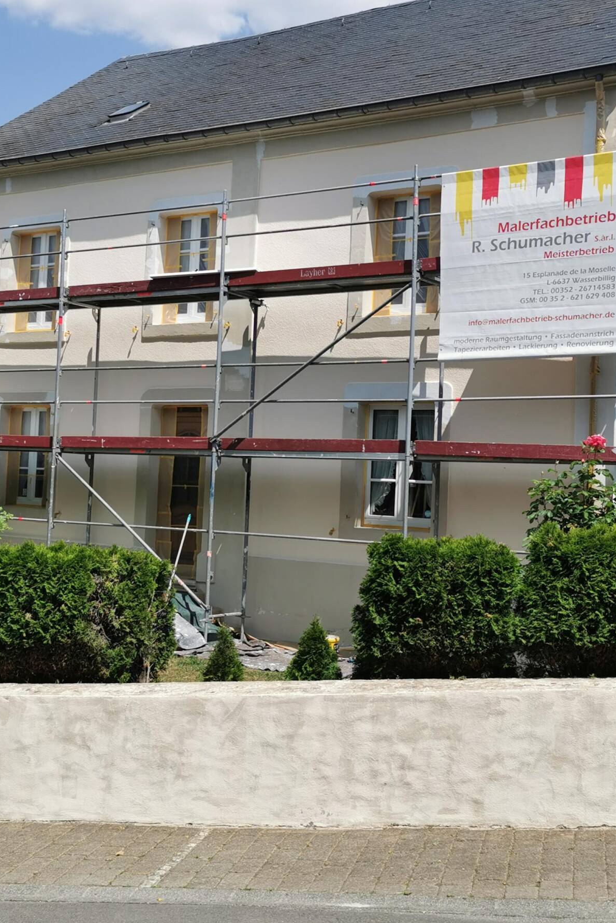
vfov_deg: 41.9
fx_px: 1206
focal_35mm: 47
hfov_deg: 28.6
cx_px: 282
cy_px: 430
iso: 50
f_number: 1.6
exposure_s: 1/5102
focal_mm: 5.56
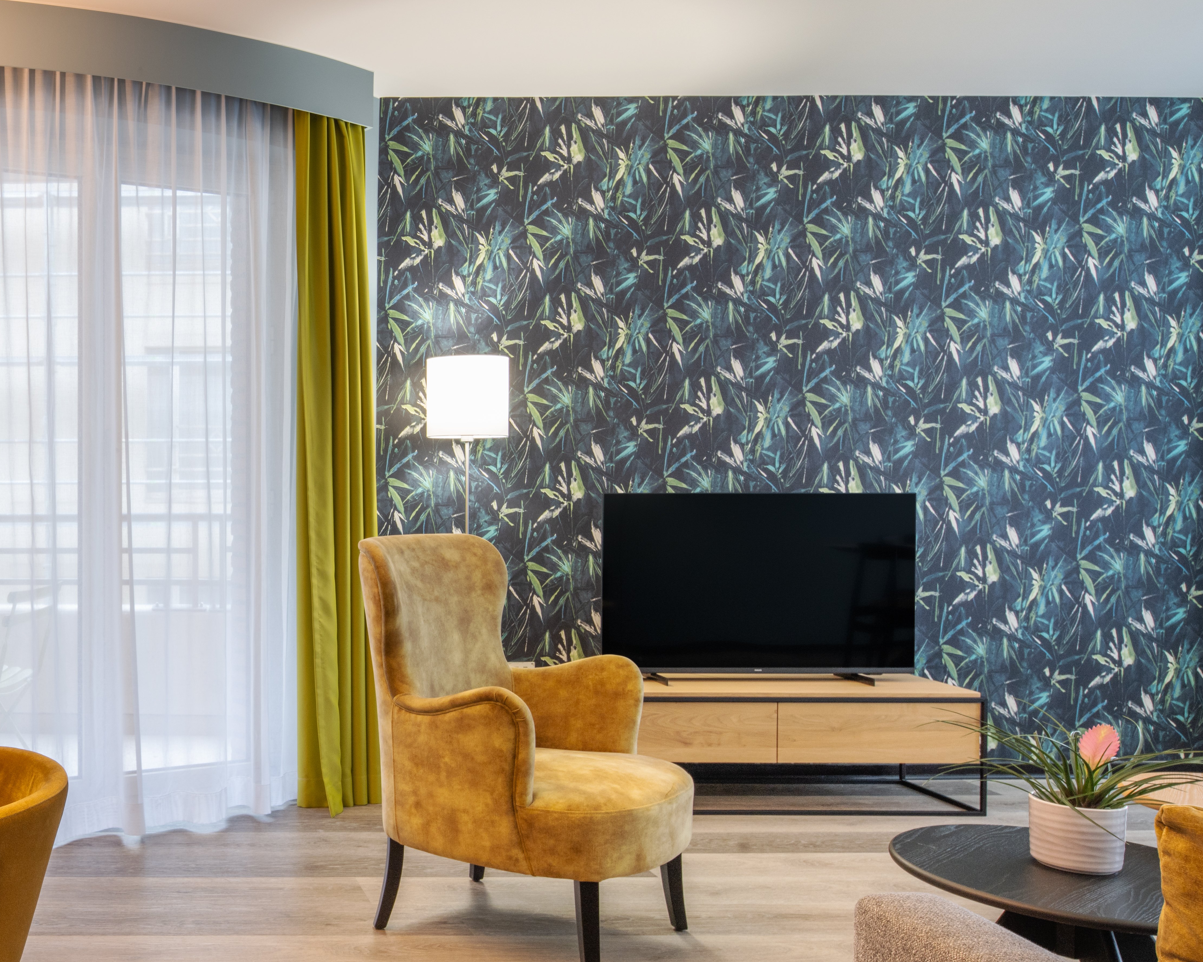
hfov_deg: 54.1
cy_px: 481
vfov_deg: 44.5
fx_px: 1175
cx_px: 532
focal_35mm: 33
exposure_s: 1.3
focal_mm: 19
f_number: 11
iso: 125
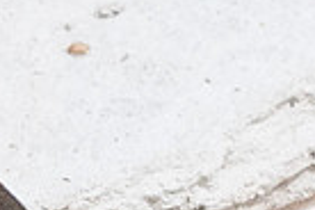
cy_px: 128
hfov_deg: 0.5
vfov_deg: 0.3
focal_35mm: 4532
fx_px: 39652
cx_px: -159
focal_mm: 150
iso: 800
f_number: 6.3
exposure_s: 1/4000
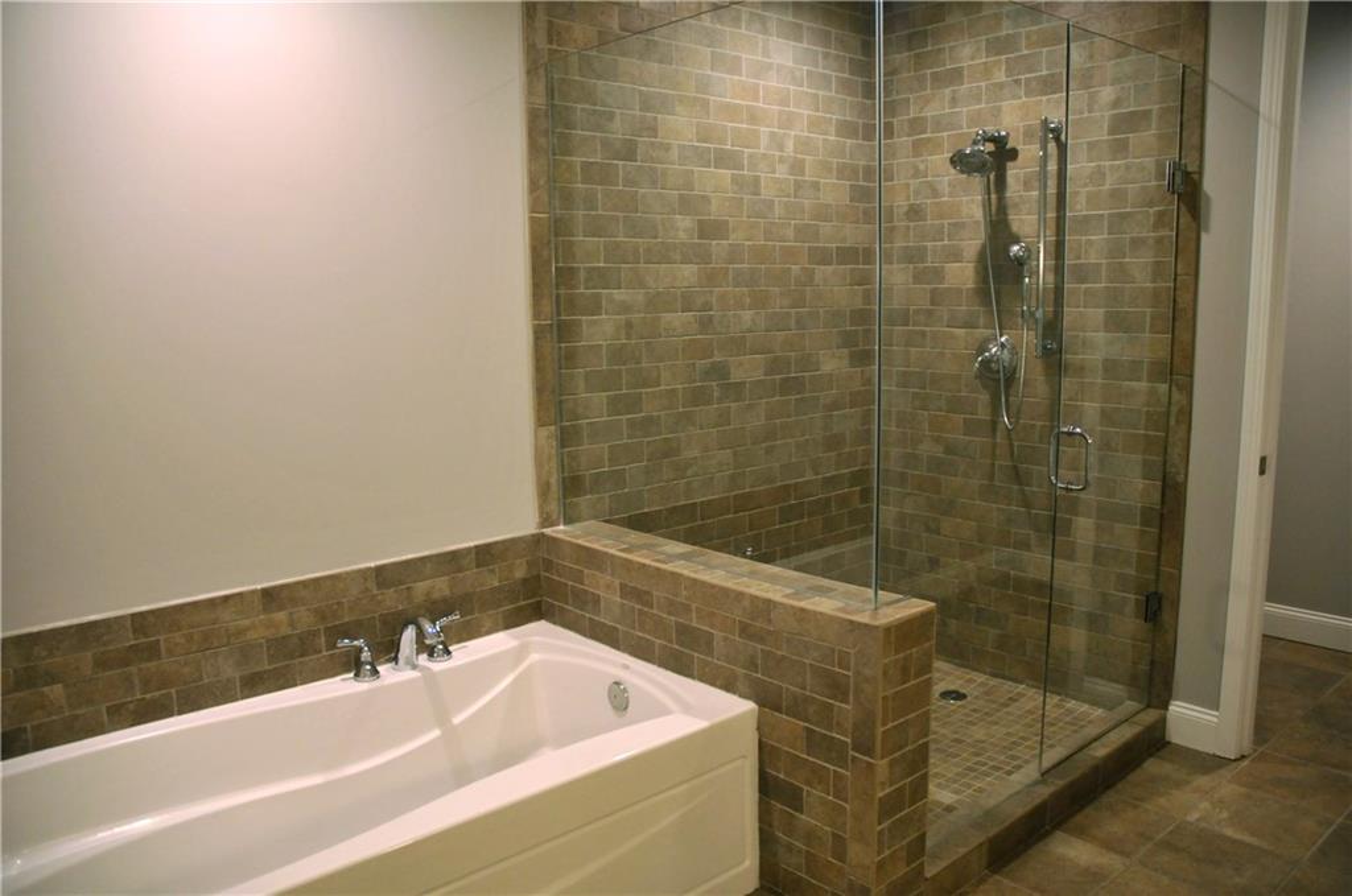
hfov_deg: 67.5
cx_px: 676
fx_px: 1012
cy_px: 448
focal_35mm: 27
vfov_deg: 47.8
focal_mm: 18
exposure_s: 1/45
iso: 800
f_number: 4
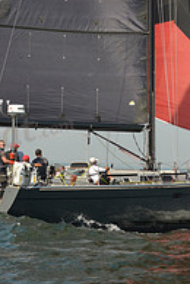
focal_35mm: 208
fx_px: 1647
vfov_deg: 9.7
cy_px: -98
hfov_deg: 6.6
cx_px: 150
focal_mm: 70
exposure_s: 1/1250
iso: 200
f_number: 6.3
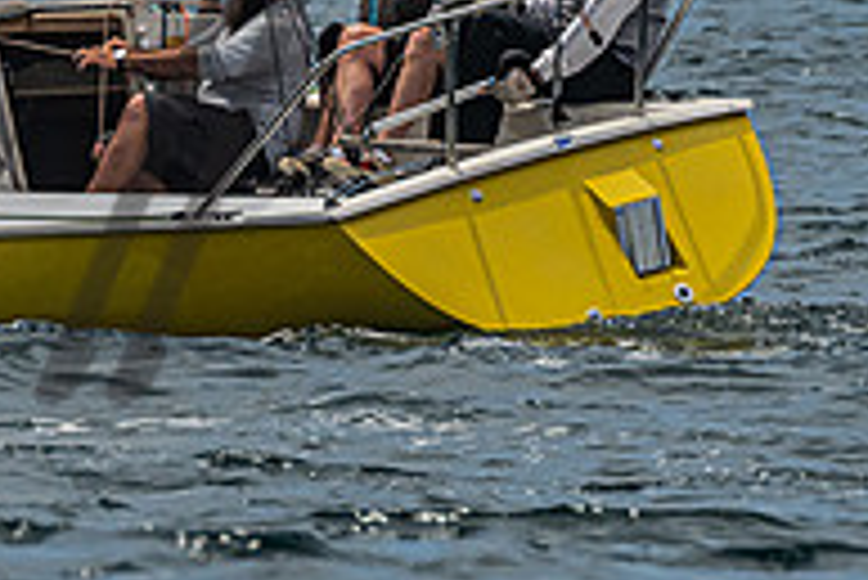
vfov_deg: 1.2
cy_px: 75
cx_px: 184
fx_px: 27482
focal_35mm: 1139
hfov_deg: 1.8
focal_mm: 280
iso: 500
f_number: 8
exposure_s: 1/4000
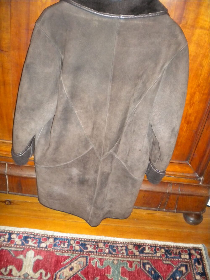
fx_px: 283
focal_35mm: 35
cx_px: 105
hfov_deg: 40.7
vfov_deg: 52.6
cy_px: 140
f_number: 3.1
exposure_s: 1/30
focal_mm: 6.3
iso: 400
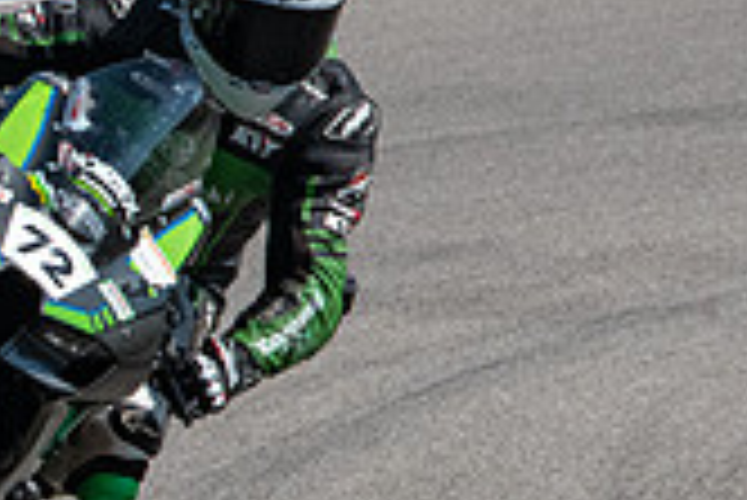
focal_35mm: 1060
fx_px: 22014
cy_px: 503
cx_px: -979
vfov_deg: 1.3
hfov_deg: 1.9
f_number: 16
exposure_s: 1/800
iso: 560
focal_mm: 200
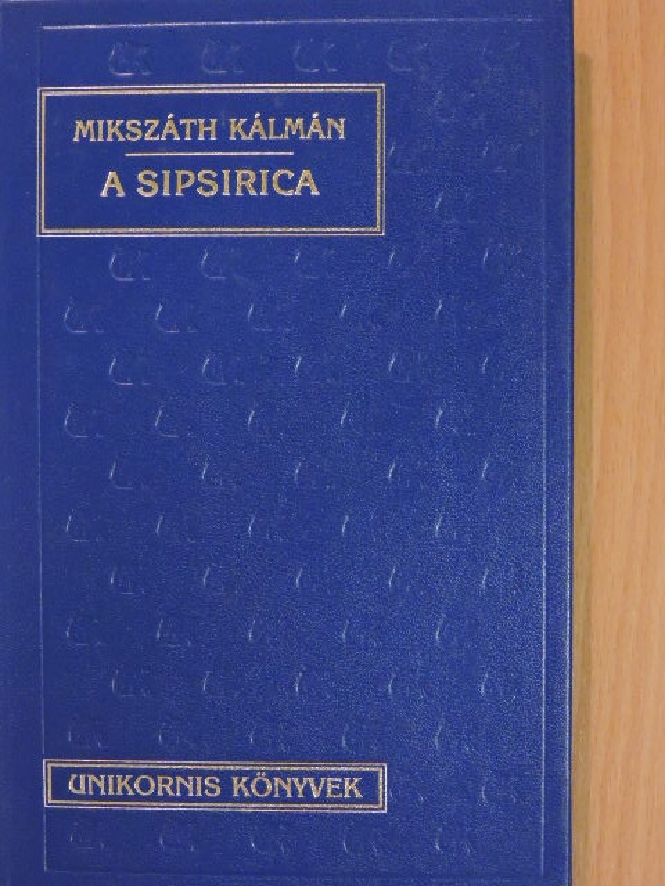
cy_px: 443
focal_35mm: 70
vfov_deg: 27.8
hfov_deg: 21.0
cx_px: 332
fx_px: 1793
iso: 1600
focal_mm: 12.5
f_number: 4.5
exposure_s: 1/80
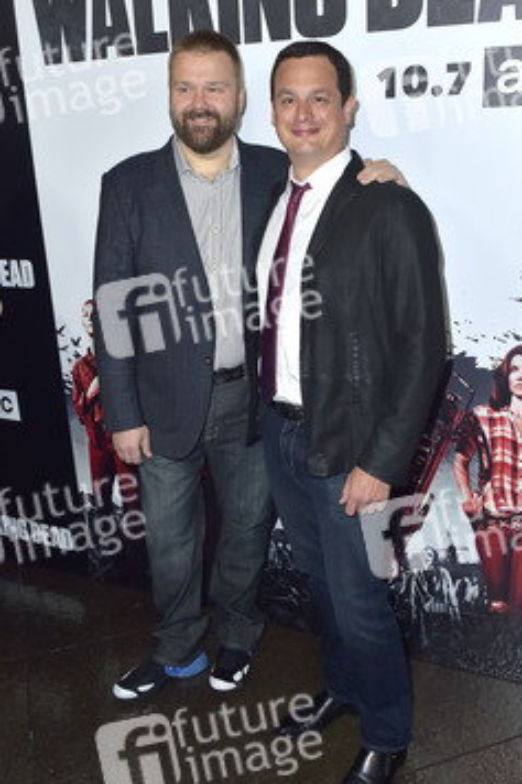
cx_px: 274
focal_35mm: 27
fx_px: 588
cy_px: 416
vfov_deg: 67.3
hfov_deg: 47.9
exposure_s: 1/250
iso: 500
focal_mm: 24
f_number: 5.6
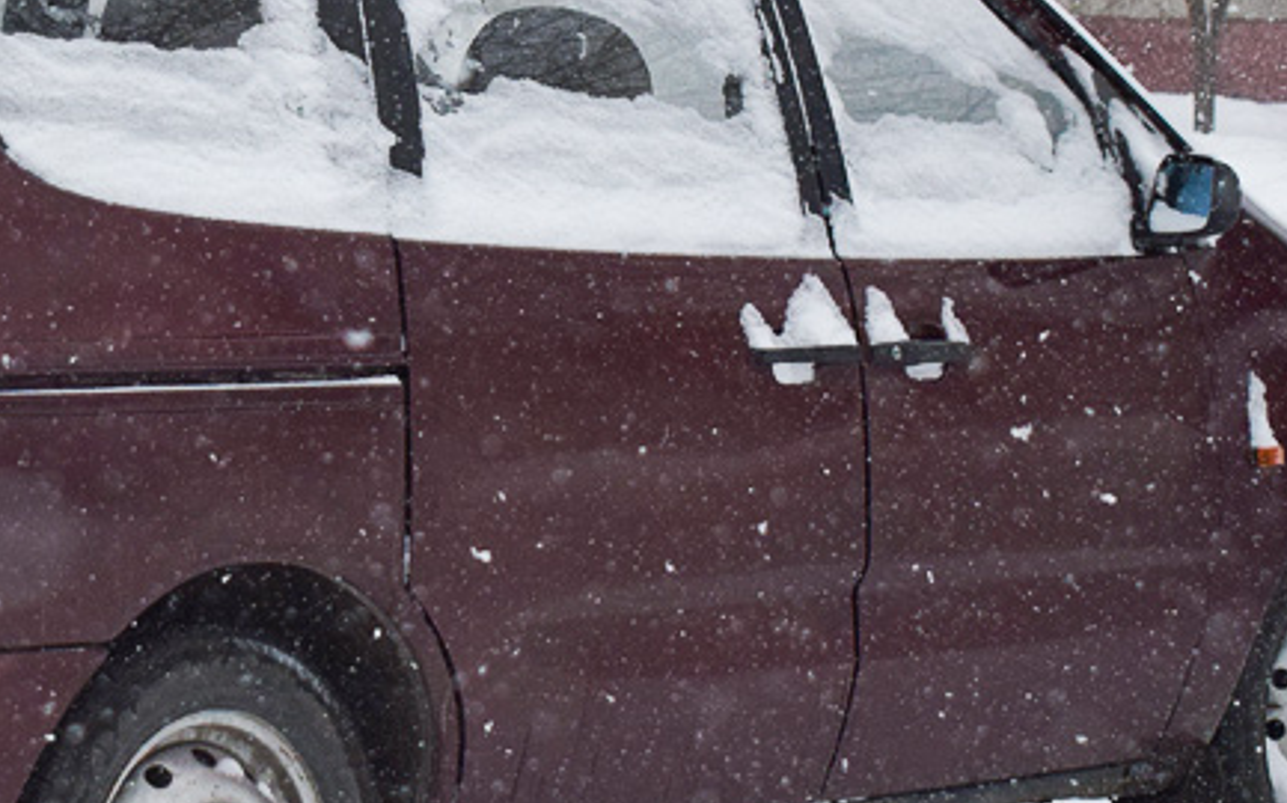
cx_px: 256
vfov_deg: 9.9
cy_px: 202
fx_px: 4606
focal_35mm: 131
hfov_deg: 15.8
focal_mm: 31
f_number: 4.5
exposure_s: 1/800
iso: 800
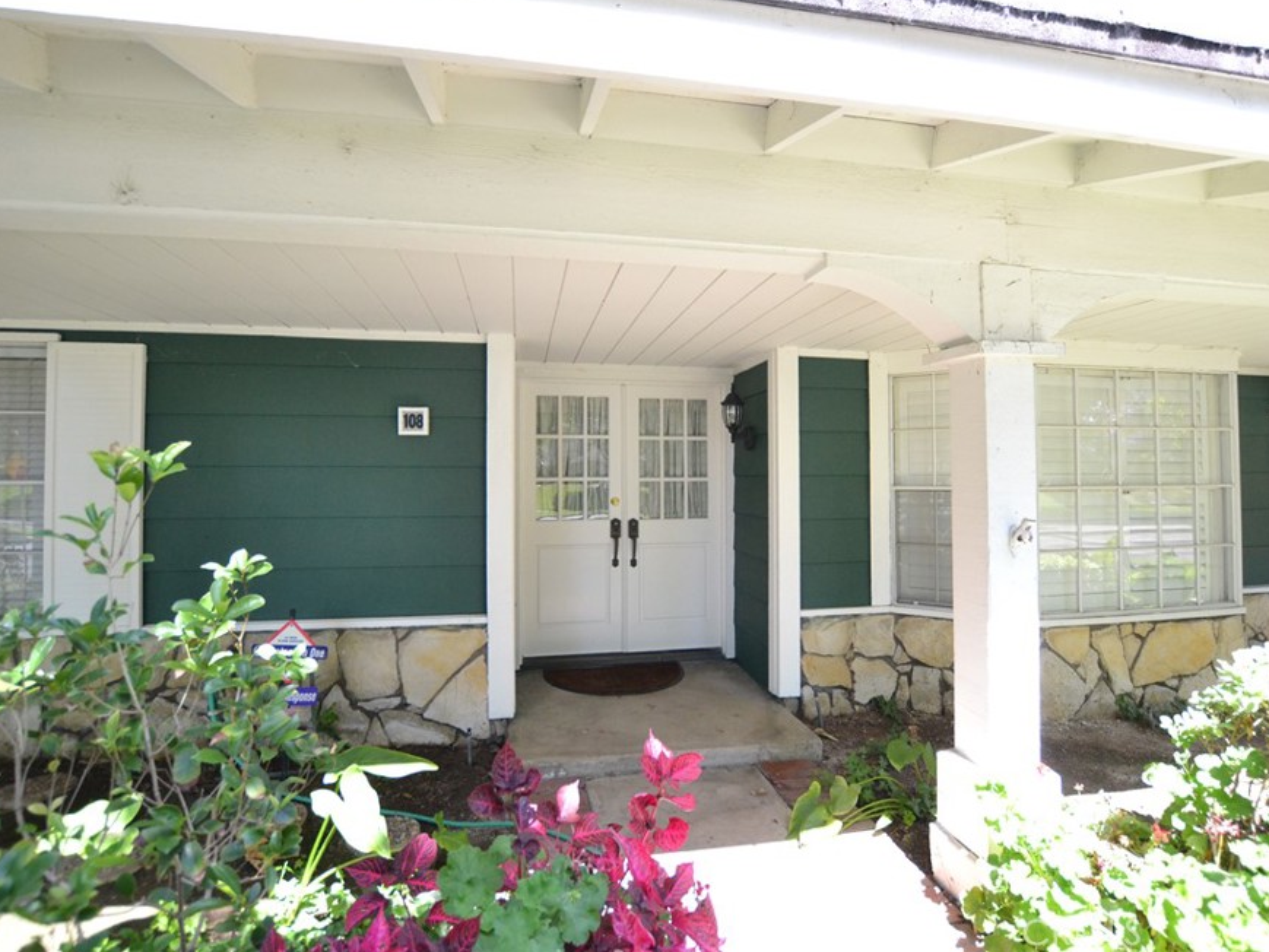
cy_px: 455
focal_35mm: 17
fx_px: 623
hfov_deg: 91.0
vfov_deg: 74.7
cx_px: 645
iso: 1600
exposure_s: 1/1000
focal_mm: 10
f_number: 3.5
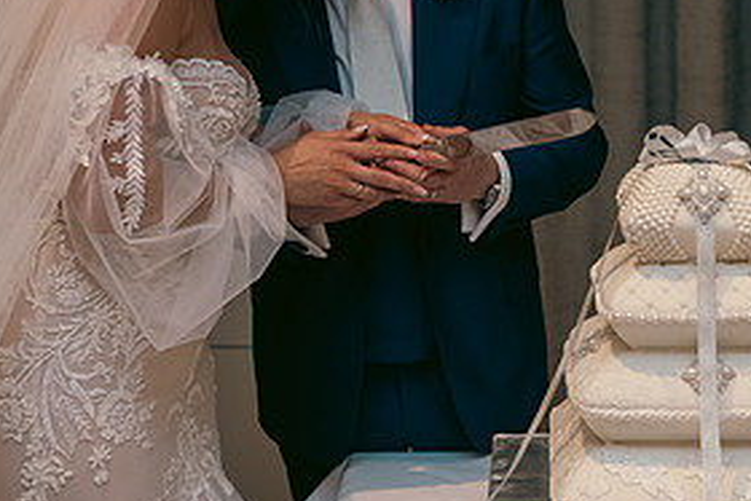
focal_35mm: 91
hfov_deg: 22.3
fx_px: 1899
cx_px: 504
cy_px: 114
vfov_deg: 15.0
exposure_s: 1/160
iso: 800
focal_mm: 44
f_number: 3.5
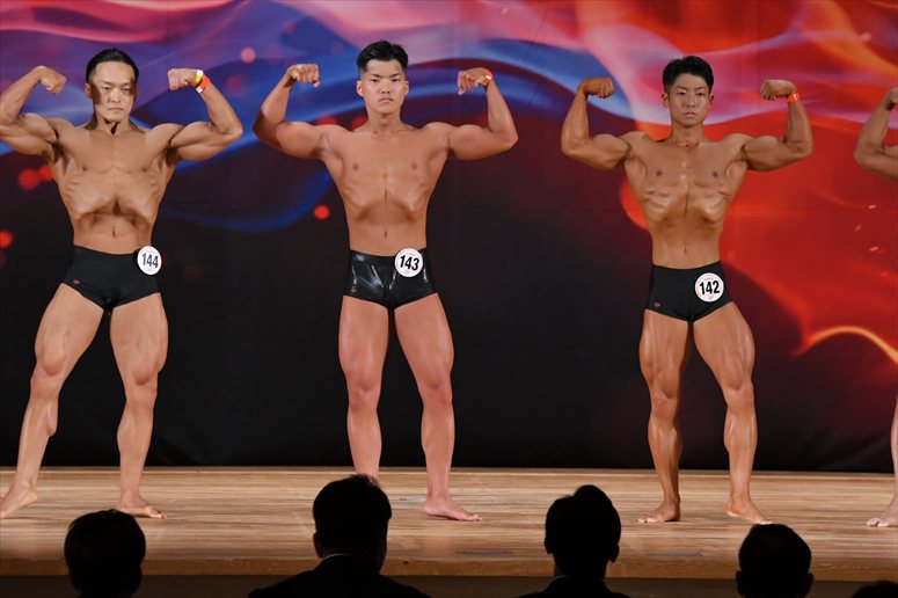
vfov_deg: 6.1
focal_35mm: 225
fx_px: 5610
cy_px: 299
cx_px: 449
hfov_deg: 9.2
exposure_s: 1/400
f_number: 5.6
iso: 3200
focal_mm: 150
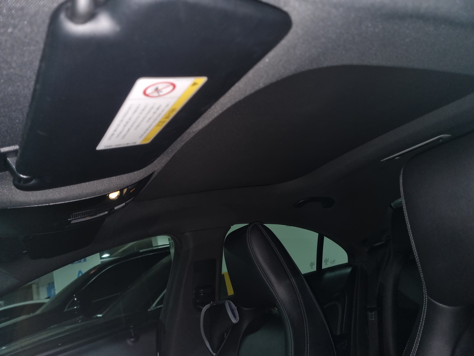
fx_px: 356
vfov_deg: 53.1
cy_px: 178
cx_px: 237
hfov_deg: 67.3
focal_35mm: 26
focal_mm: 5.4
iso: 154
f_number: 1.8
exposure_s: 1/10
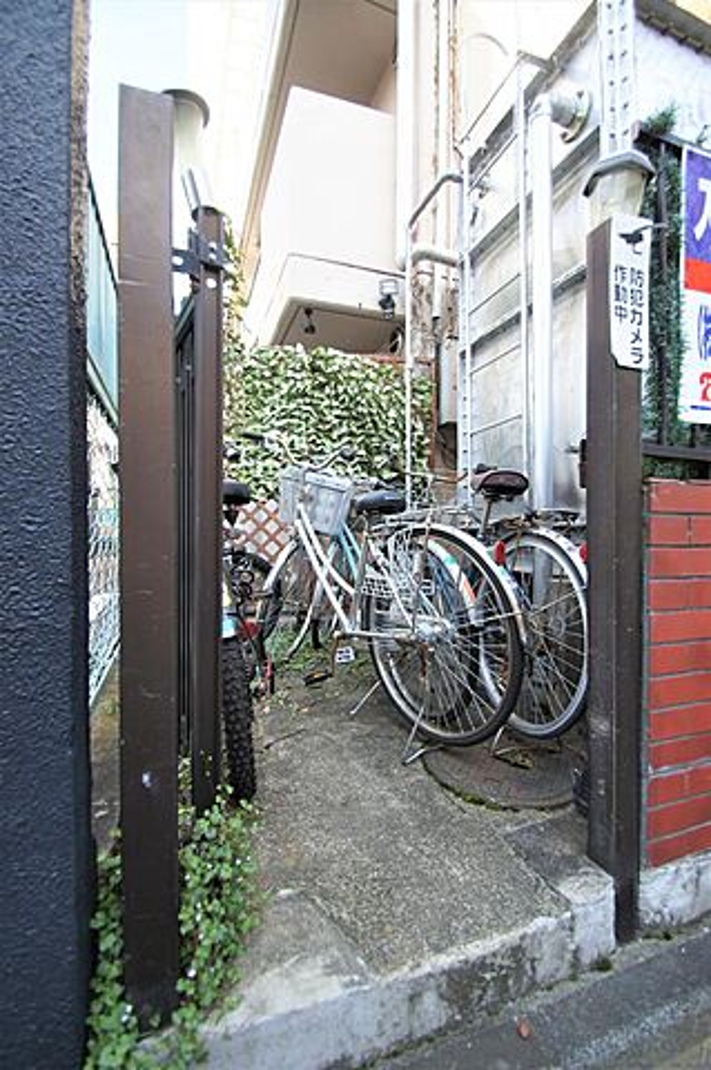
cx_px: 356
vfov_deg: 100.4
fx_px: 445
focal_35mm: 15
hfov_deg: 77.2
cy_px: 535
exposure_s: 1/60
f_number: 5
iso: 100
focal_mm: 10
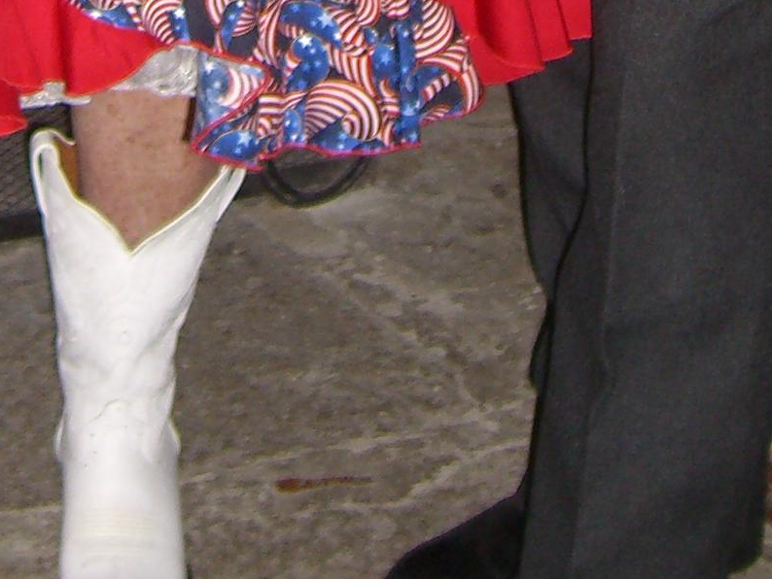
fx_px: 3279
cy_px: -779
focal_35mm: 147
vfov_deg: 9.1
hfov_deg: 13.4
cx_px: 299
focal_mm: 7.9
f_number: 2.8
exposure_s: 1/60
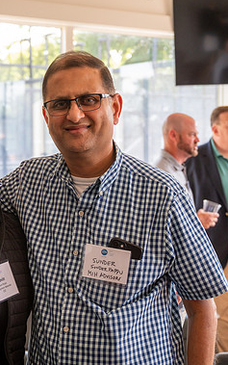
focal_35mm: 67
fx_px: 666
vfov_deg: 30.6
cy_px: 181
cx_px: 88
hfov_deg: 19.4
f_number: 4.5
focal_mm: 43
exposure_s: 1/125
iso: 640
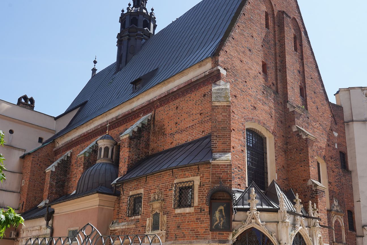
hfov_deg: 51.9
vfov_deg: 35.6
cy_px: 160
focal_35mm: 37
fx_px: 377
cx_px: 184
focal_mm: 24
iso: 100
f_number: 13
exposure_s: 1/100
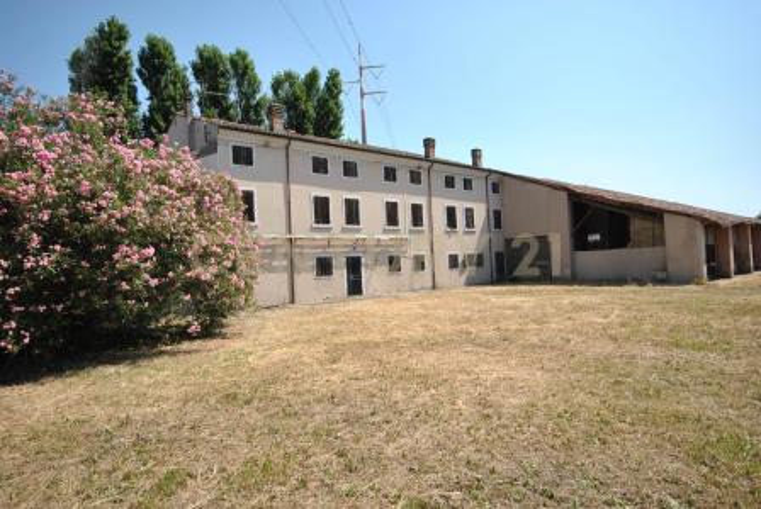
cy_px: 254
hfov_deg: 81.1
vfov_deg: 59.6
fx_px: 444
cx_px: 380
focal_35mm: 21
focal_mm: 14
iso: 100
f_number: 8
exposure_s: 1/250
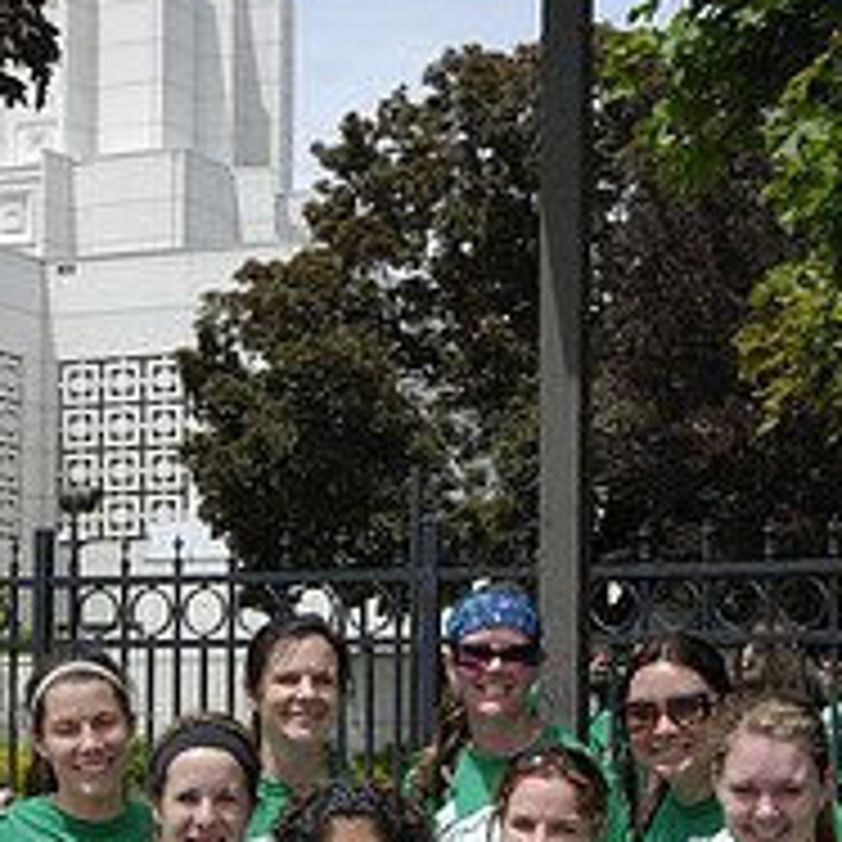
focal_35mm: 103
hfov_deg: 16.9
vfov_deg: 16.8
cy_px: 662
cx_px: 329
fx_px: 2835
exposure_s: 1/800
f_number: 10
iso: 400
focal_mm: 26
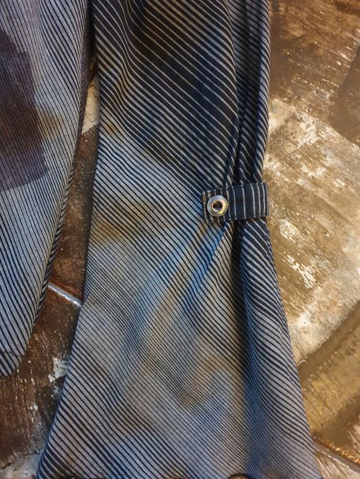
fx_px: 402
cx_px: 172
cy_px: 243
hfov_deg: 48.2
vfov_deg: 61.6
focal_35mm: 29
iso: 800
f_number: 1.5
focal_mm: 4.3
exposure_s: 1/10
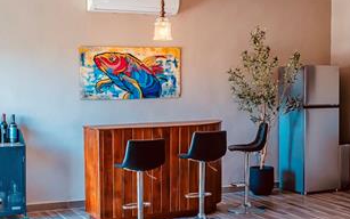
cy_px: 110
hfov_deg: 29.2
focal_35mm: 68
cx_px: 300
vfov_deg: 19.2
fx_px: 649
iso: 400
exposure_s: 1/100
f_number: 3.2
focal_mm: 20
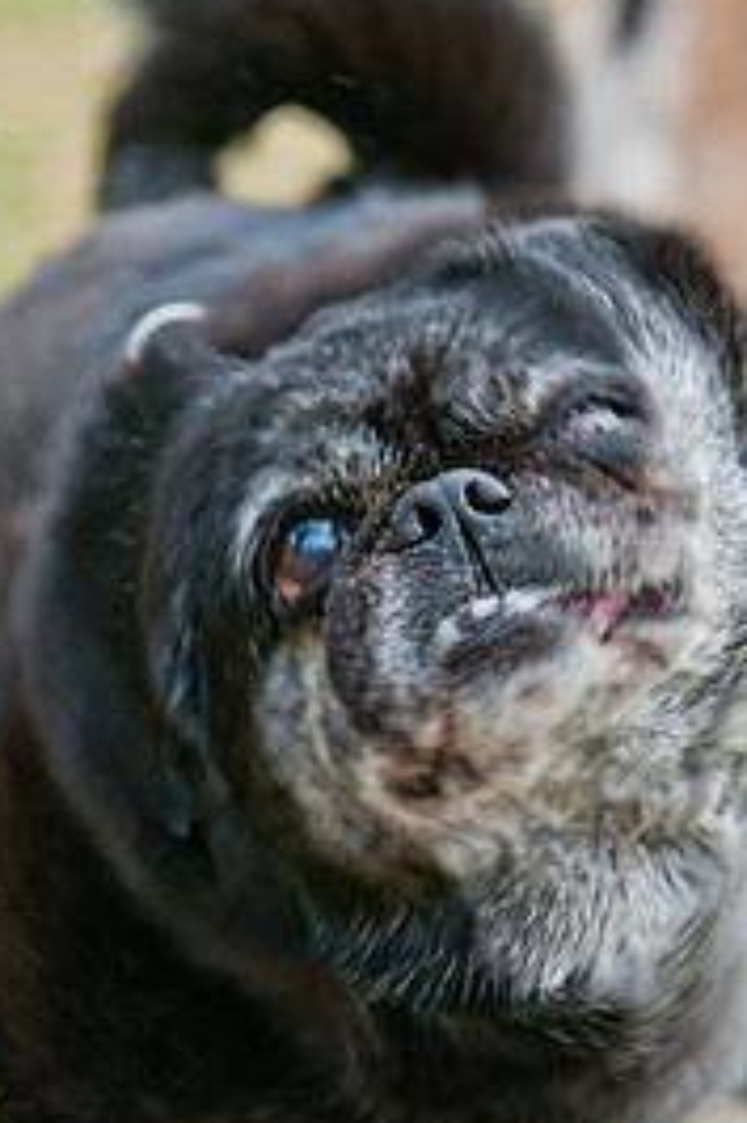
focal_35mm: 394
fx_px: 12274
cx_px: 369
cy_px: 650
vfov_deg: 5.2
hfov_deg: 3.5
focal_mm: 155
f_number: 5
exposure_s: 1/400
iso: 200
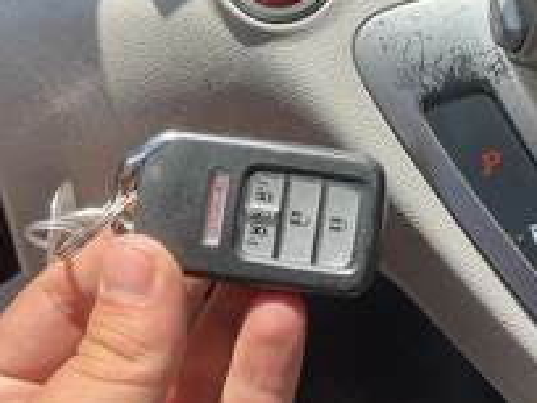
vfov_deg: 25.5
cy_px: 119
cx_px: 355
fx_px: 884
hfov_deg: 33.5
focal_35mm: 57
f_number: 1.8
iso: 25
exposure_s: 1/309
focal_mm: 3
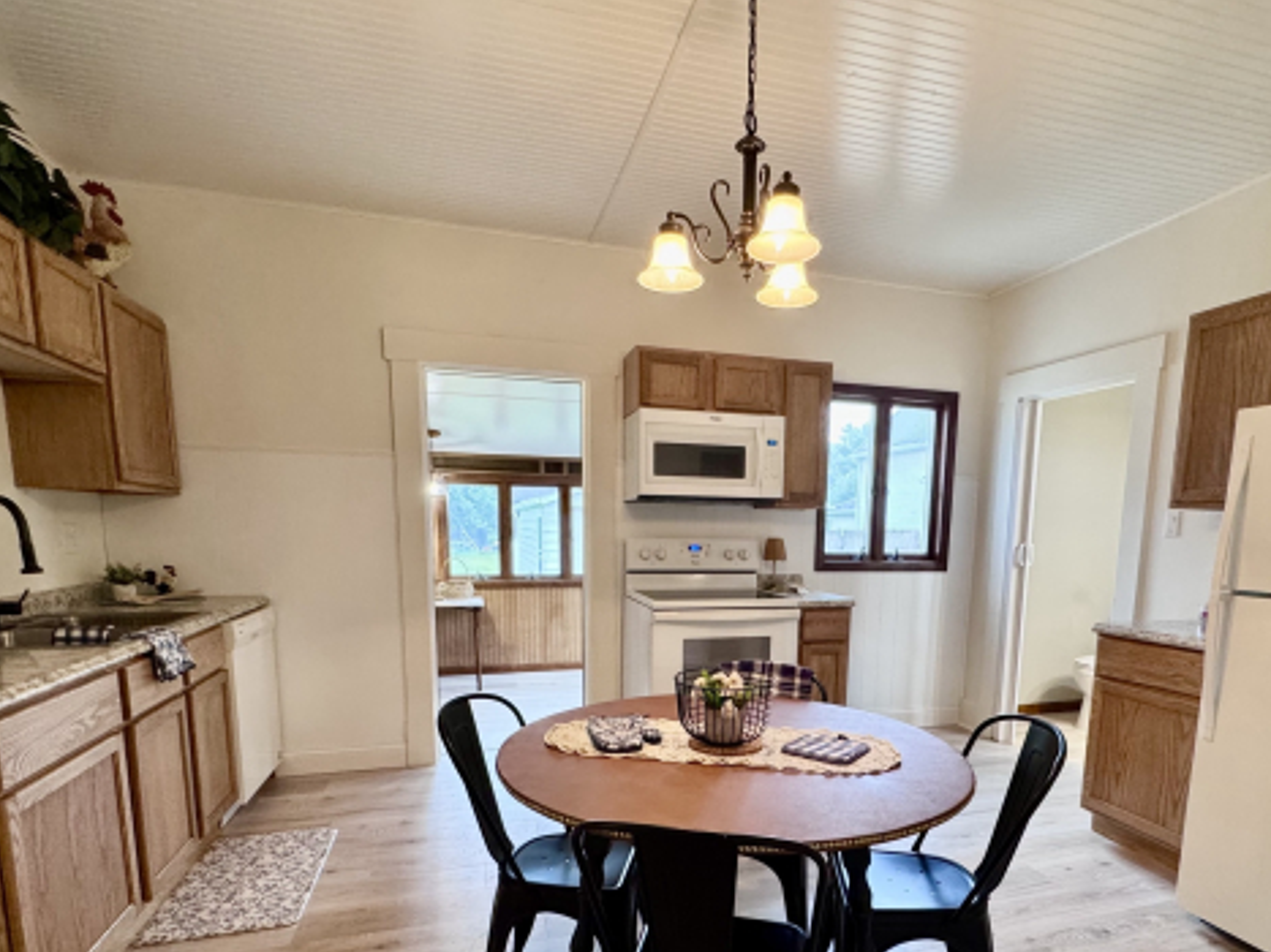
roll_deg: -0.7
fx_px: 734
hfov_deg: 81.5
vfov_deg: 64.2
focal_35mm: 20
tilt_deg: -9.1
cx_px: 704
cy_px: 636
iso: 320
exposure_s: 1/60
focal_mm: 2.22
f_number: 2.2
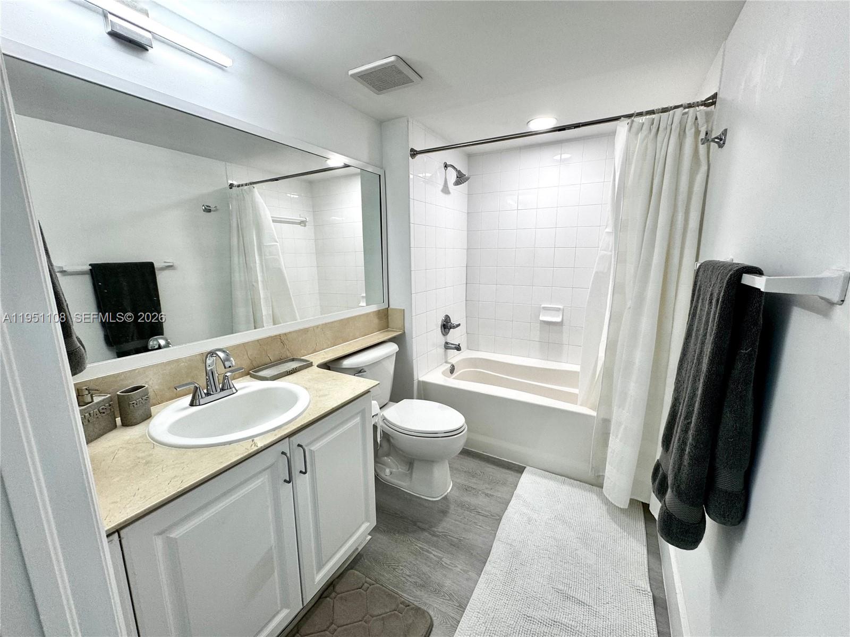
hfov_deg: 102.1
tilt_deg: -11.1
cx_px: 425
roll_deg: -0.2
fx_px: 344
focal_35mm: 14
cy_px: 318
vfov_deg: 85.7
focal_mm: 2.22
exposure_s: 1/120
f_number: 2.2
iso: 100
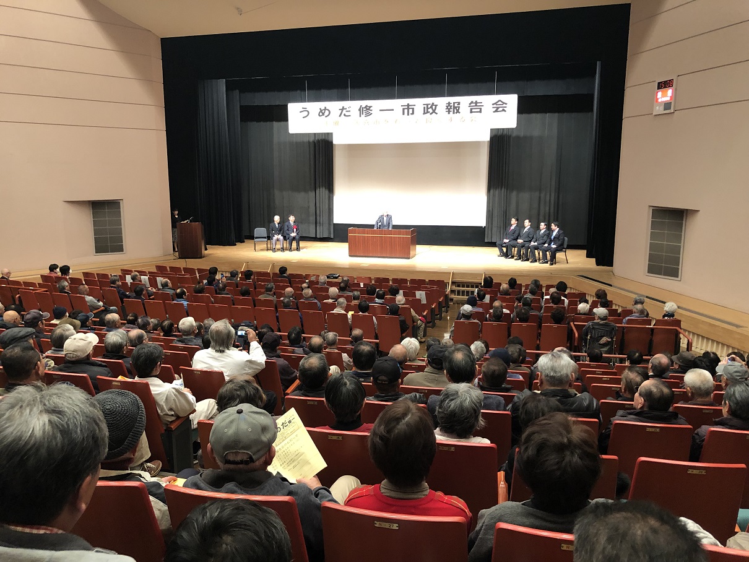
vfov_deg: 49.8
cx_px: 374
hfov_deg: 63.4
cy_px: 281
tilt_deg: -10.1
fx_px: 606
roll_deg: +0.3
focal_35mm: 28
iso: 100
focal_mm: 3.99
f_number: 1.8
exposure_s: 1/17
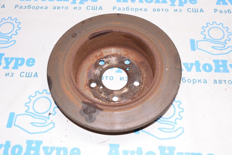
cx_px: 116
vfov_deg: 33.0
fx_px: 261
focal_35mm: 40
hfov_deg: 48.0
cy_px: 78
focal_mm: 27
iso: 1600
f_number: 8
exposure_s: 1/80
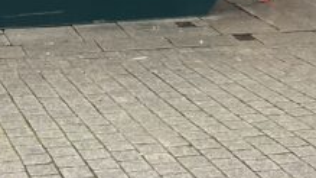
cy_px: -219
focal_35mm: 107
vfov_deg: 10.1
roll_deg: -0.6
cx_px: 137
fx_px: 896
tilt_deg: +4.2
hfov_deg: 20.0
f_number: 1.8
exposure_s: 1/119
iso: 80
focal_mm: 3.99
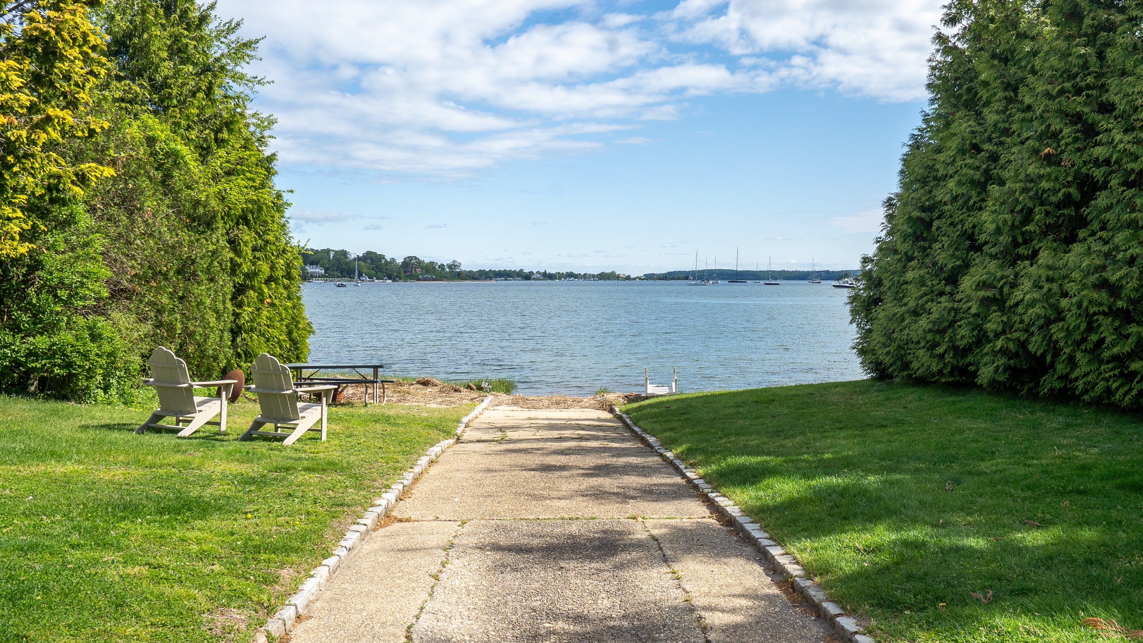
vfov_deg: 36.7
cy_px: 315
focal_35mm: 32
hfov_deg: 61.0
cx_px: 576
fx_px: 970
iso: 200
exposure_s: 1/250
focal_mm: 20
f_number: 11
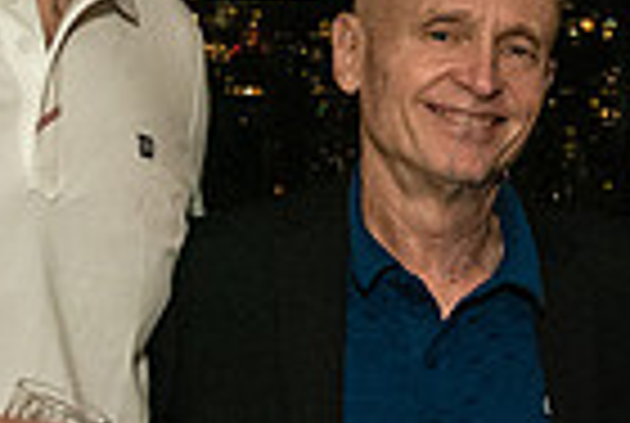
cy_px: 271
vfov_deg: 12.4
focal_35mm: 111
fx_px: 1947
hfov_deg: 18.3
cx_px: 432
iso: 6400
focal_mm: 24
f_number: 4.5
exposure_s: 1/200
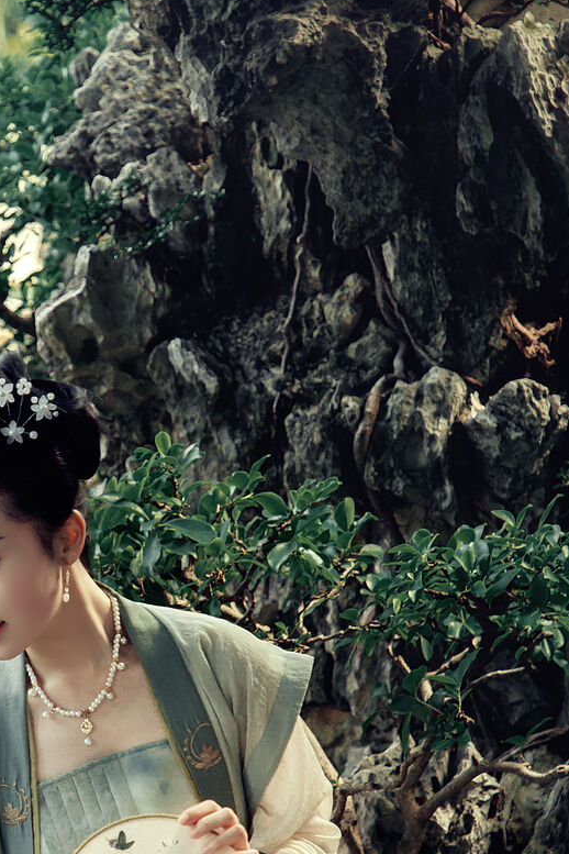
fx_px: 4670
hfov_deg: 7.0
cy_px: 568
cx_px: 76
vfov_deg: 10.4
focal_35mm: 197
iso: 200
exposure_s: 1/80
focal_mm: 85
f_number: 4
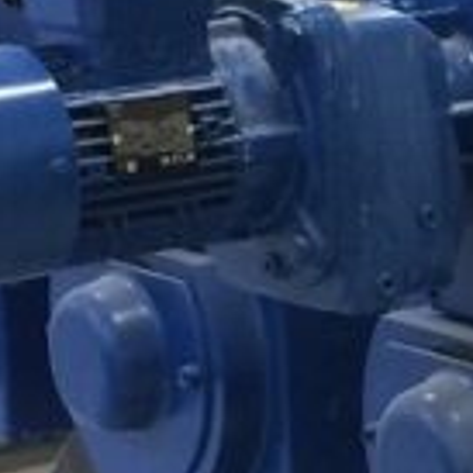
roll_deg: +0.2
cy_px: 173
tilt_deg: -11.7
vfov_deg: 9.1
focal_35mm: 192
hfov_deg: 8.4
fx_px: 2968
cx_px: 1094
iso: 100
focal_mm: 4.15
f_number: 2.2
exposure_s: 1/33
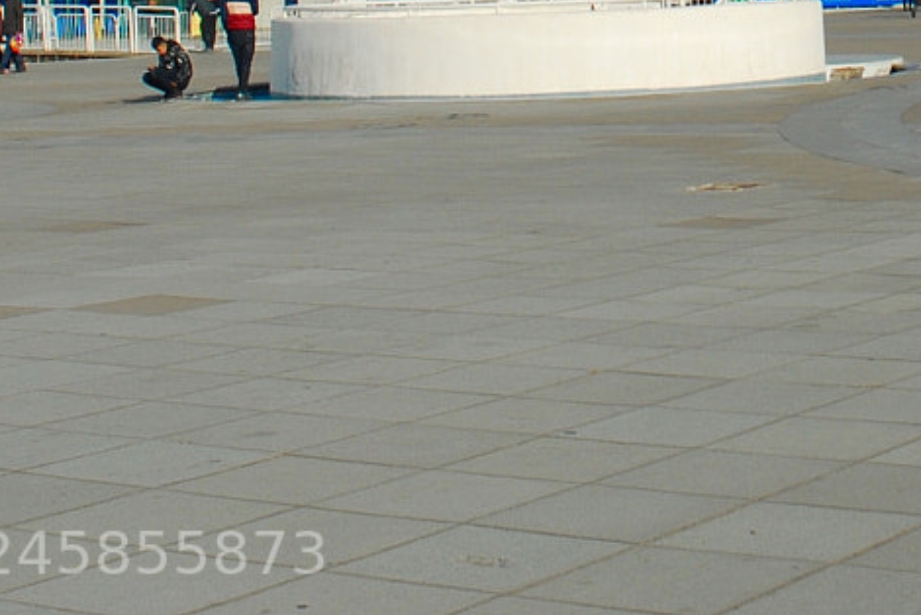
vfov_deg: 13.9
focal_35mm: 92
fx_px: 2355
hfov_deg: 21.5
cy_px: -342
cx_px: 868
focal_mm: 18
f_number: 10
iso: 100
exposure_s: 1/200
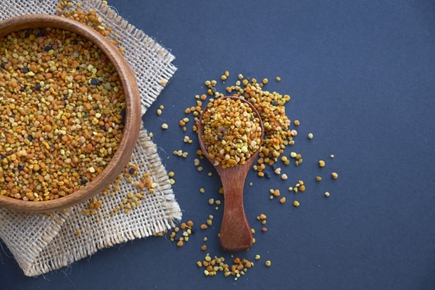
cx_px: 218
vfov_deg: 25.1
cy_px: 145
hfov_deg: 36.9
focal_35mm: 54
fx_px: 652
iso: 500
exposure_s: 1/125
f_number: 3.6
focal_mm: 35.8
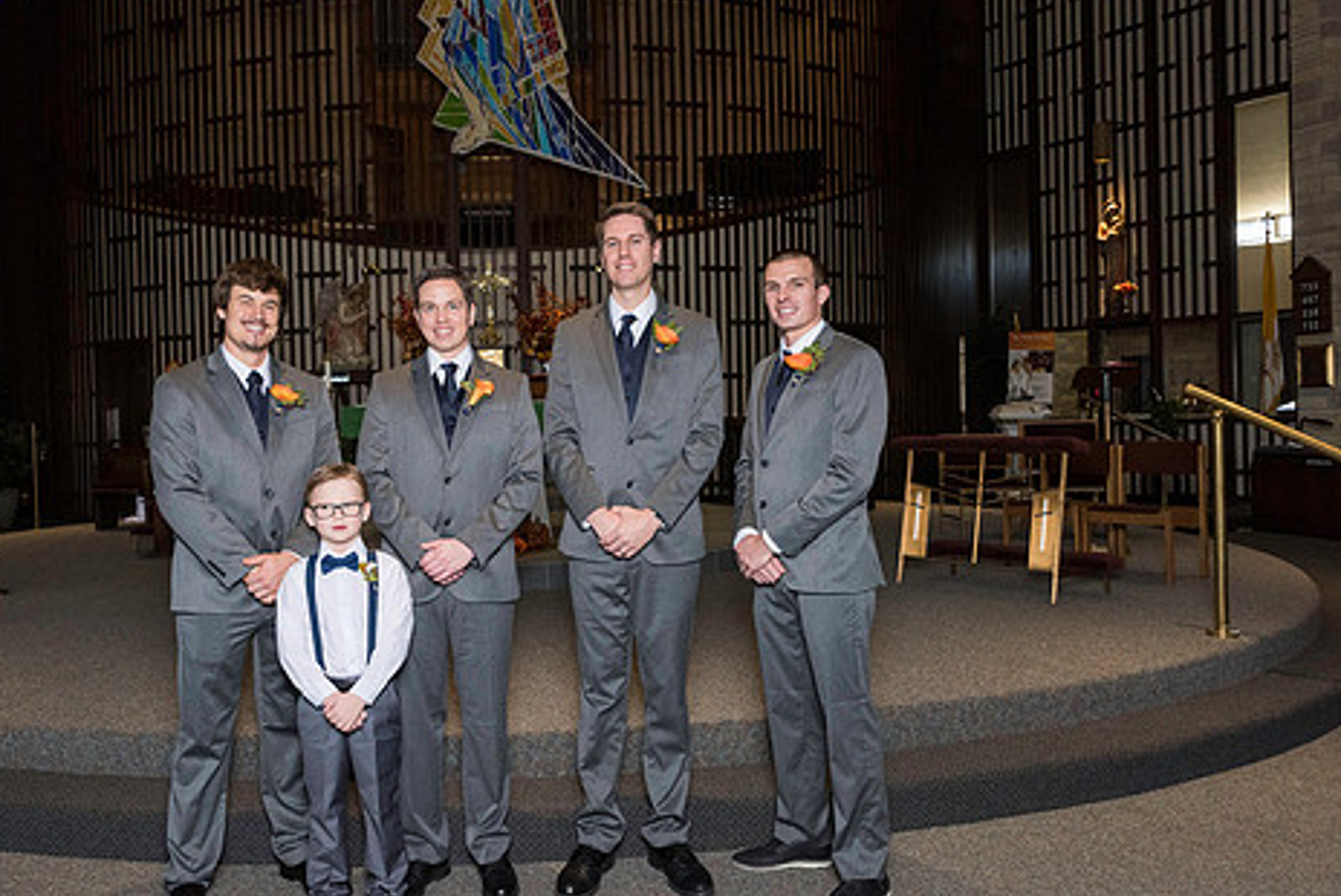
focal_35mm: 30
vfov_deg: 43.6
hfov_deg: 61.3
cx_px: 523
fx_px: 1118
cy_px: 423
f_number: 6.3
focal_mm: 24
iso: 1250
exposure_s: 1/160
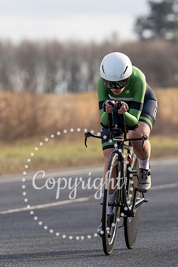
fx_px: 3302
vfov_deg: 4.6
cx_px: 153
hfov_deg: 3.1
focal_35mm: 445
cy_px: 102
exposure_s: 1/800
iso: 125
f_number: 4
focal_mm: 200
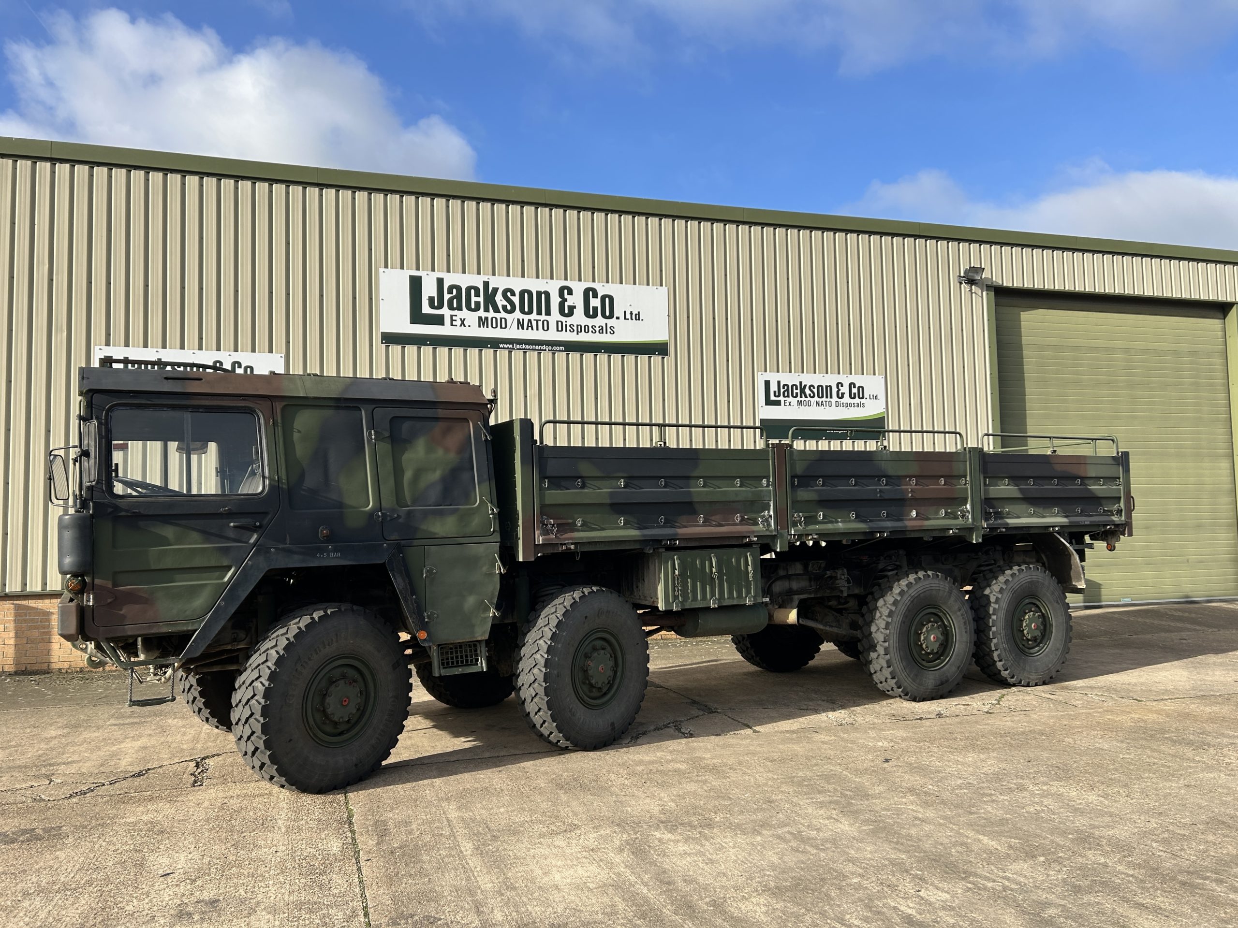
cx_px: 619
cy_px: 464
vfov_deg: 53.1
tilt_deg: +7.5
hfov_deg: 67.3
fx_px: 930
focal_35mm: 26
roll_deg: +0.0
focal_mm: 5.7
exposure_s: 1/2632
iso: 50
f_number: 1.5
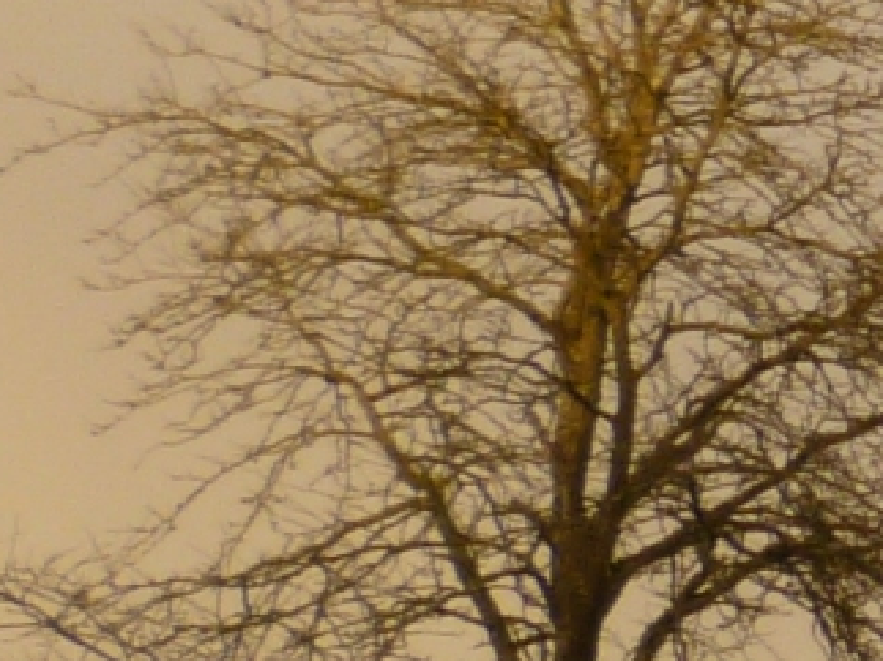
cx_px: 2501
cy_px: -66
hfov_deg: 7.7
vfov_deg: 6.4
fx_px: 5865
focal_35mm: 230
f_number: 3.3
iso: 80
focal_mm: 5.2
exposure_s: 1/100
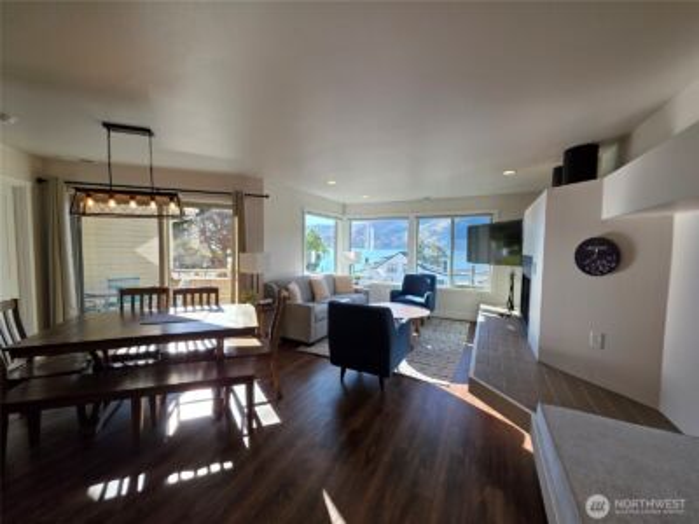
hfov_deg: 106.2
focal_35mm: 13
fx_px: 263
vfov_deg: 89.9
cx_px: 350
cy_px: 262
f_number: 1.9
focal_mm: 2.2
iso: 25
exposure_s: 1/120
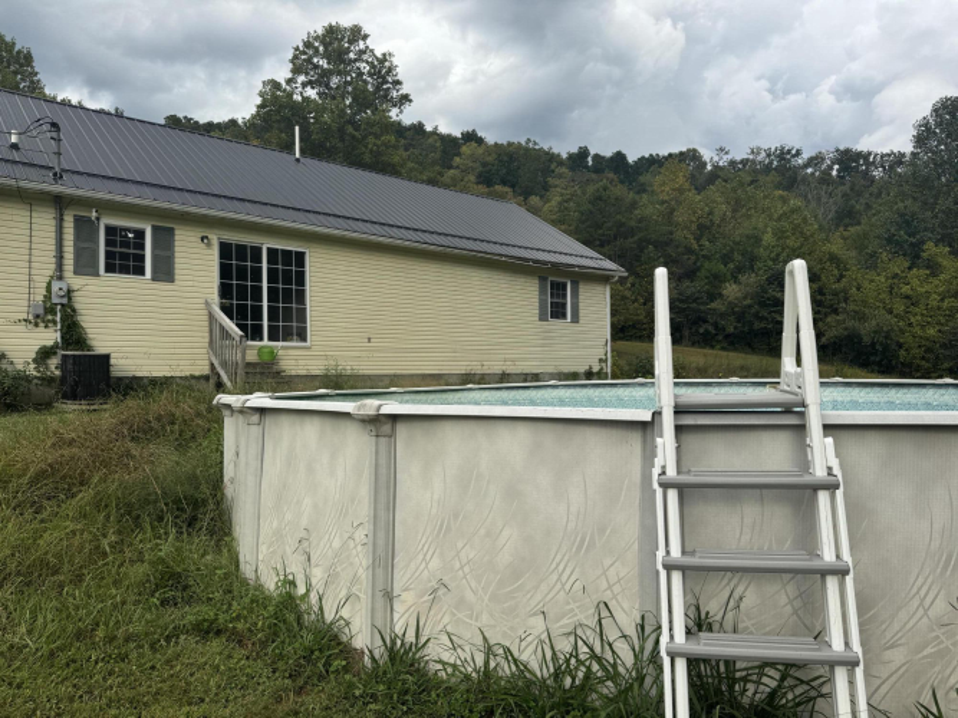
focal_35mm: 24
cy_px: 359
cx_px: 479
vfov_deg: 56.8
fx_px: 664
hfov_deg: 71.6
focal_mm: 6.76
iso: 80
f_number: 1.78
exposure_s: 1/2105
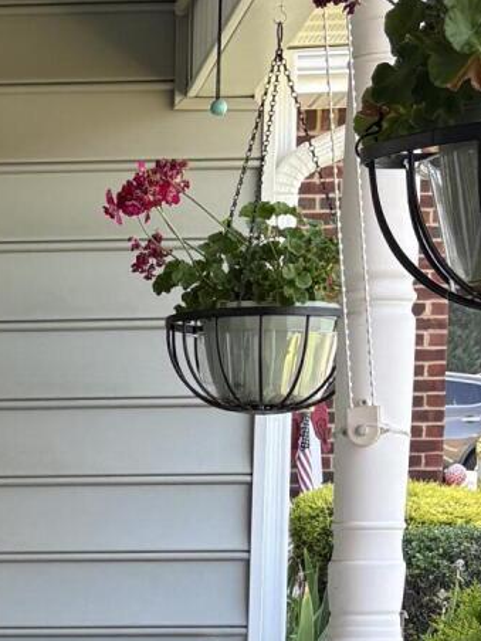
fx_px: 2131
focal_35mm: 115
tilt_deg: -7.3
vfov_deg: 16.3
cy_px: 803
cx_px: -261
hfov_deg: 12.2
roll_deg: +0.4
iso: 32
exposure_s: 1/123
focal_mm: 5.96
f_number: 1.6
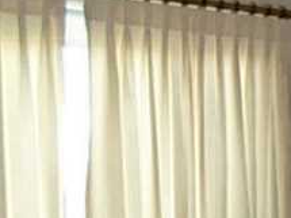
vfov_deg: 15.6
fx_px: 781
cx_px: 540
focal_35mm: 93
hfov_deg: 17.0
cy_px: 207
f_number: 2.5
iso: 160
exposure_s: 1/30
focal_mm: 4.5
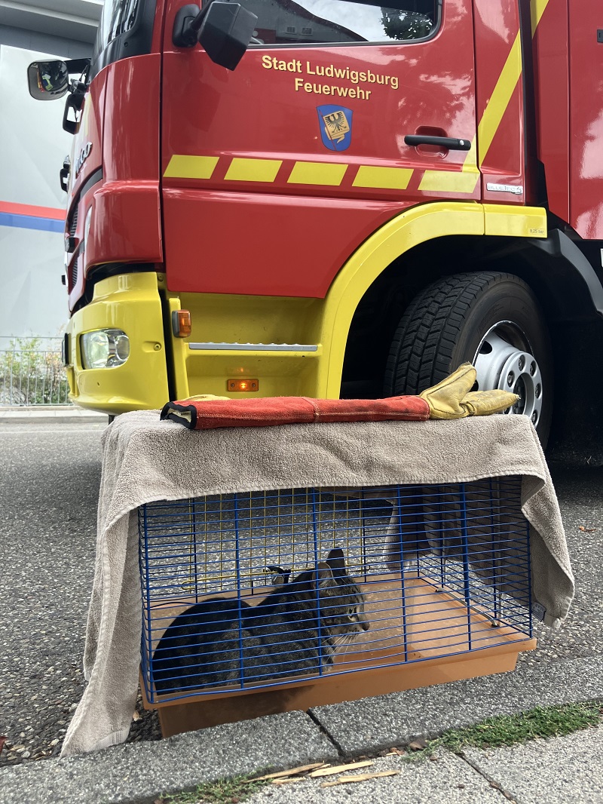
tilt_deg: -0.5
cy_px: 402
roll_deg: -2.3
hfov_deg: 49.8
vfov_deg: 63.4
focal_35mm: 28
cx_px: 302
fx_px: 650
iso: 50
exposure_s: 1/121
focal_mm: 3.99
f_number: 1.8
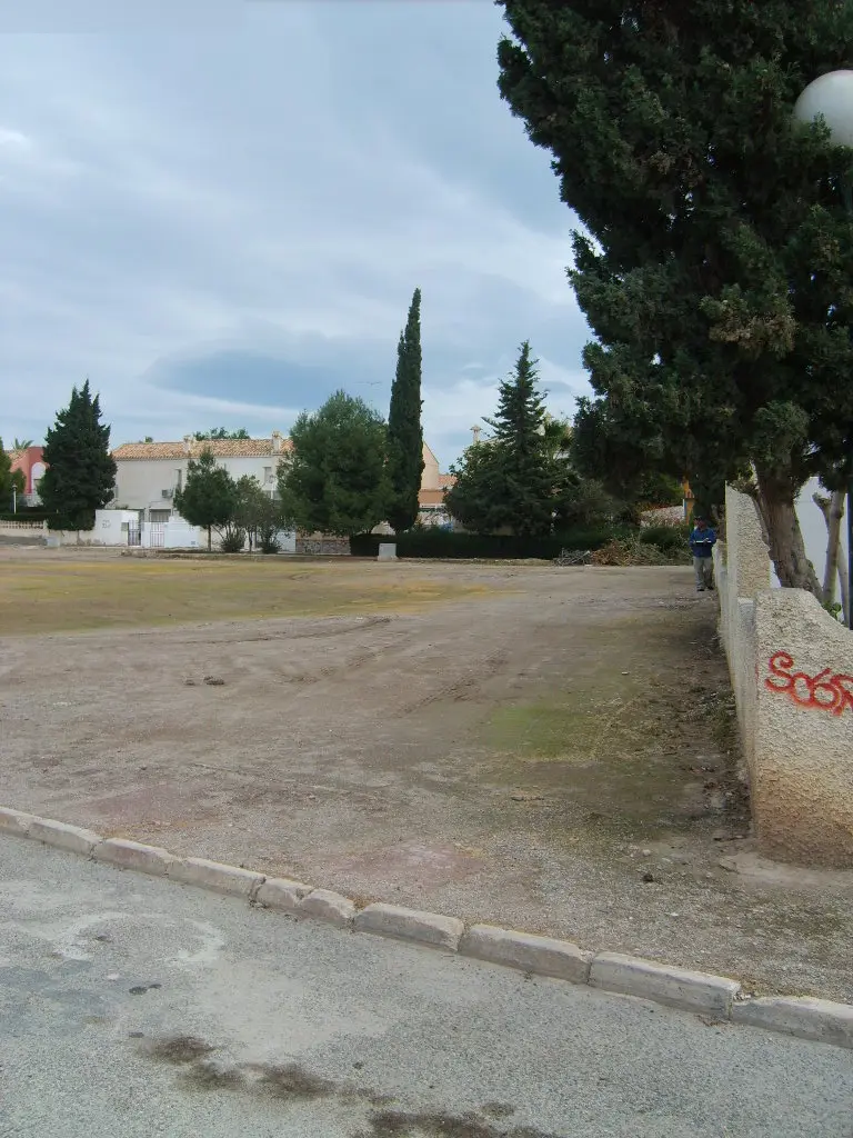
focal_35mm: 35
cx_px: 426
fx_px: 1150
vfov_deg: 52.6
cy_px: 569
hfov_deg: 40.7
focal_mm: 5.8
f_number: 2.8
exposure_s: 1/750
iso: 50
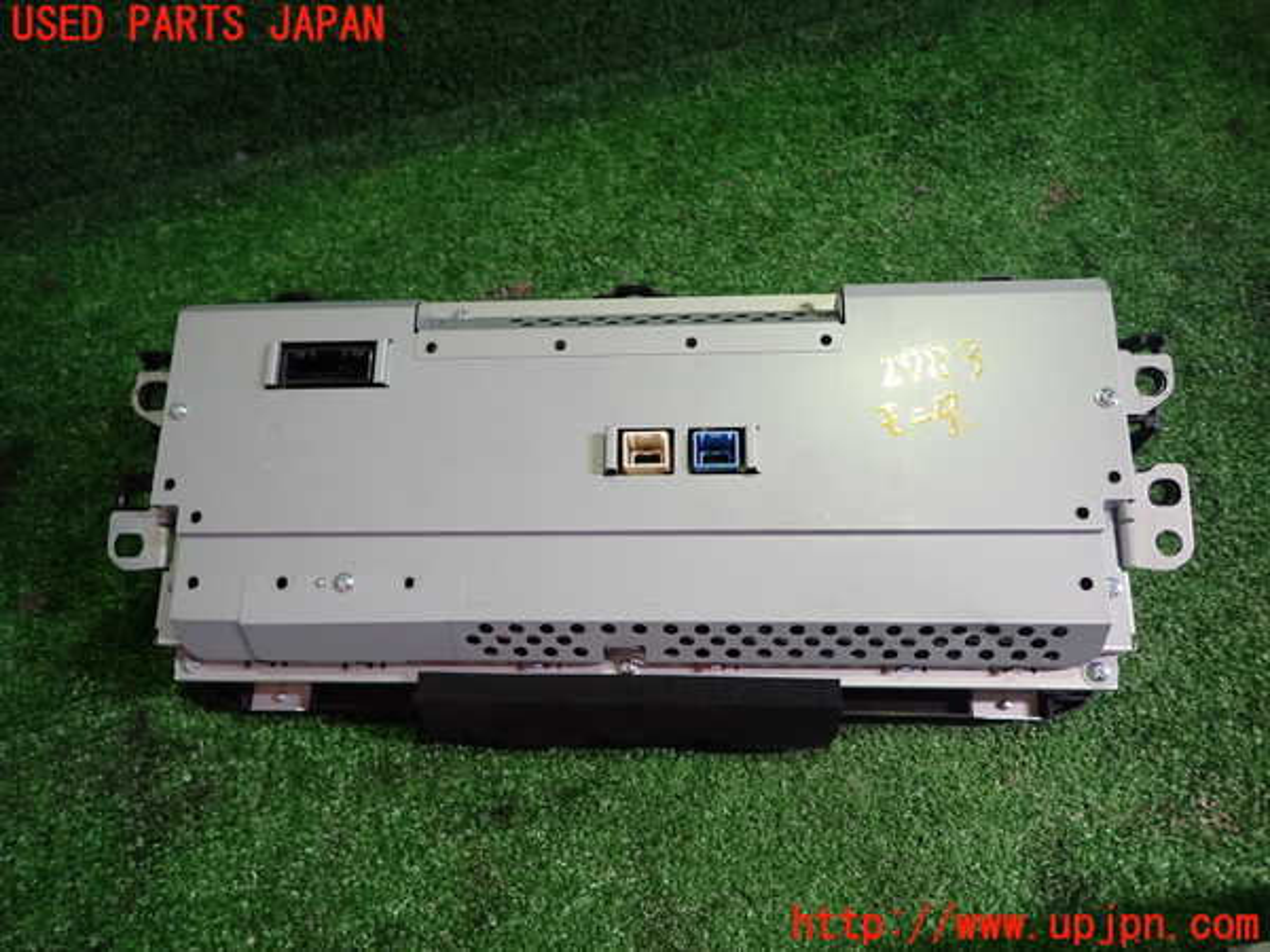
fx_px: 917
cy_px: 476
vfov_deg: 54.9
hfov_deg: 69.4
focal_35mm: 25
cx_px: 635
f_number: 2
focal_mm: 4.5
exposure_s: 1/50
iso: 200
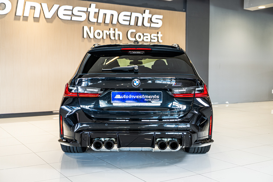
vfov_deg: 29.9
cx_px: 136
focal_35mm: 45
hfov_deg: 43.6
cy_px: 91
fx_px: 341
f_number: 2.8
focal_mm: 45
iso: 640
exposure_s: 1/125
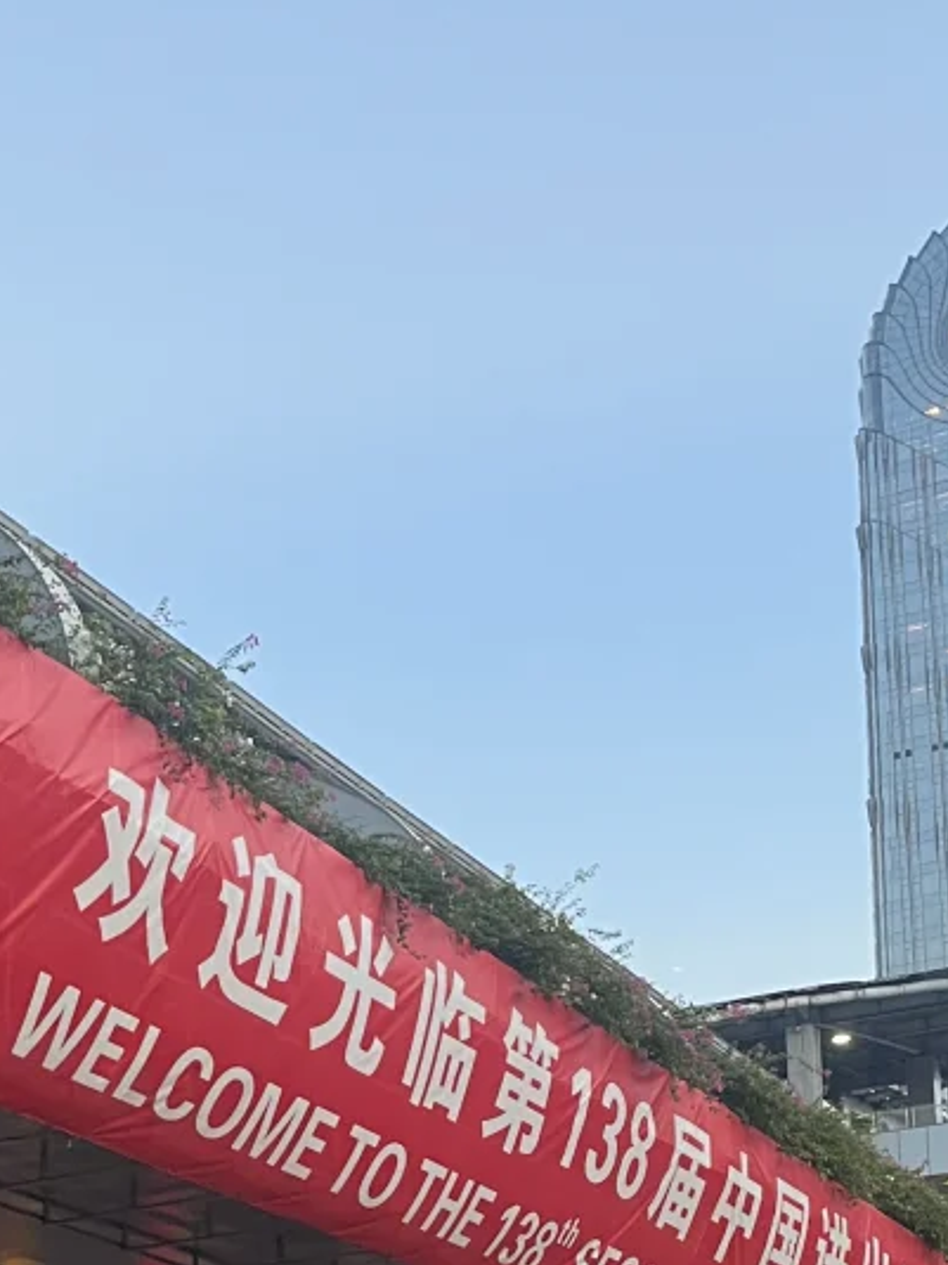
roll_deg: +2.0
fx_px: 2557
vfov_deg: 26.2
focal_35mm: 70
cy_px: 1286
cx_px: 385
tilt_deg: +9.0
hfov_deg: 21.0
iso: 125
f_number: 1.6
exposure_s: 1/69
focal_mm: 5.1
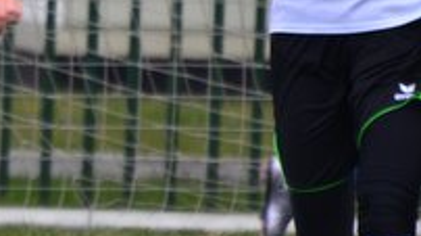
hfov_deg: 1.2
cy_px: 36
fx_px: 20870
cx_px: -110
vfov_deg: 0.6
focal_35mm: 1872
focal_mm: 300
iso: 200
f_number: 5.6
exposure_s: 1/400
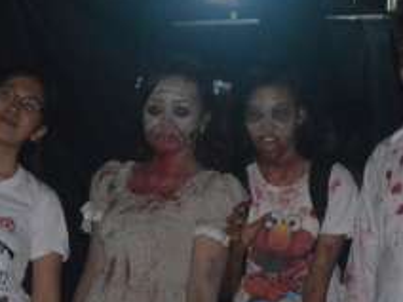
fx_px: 1618
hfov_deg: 14.2
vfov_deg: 10.6
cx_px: 226
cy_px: 299
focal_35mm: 139
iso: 3200
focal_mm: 32
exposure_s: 1/60
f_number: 4.8
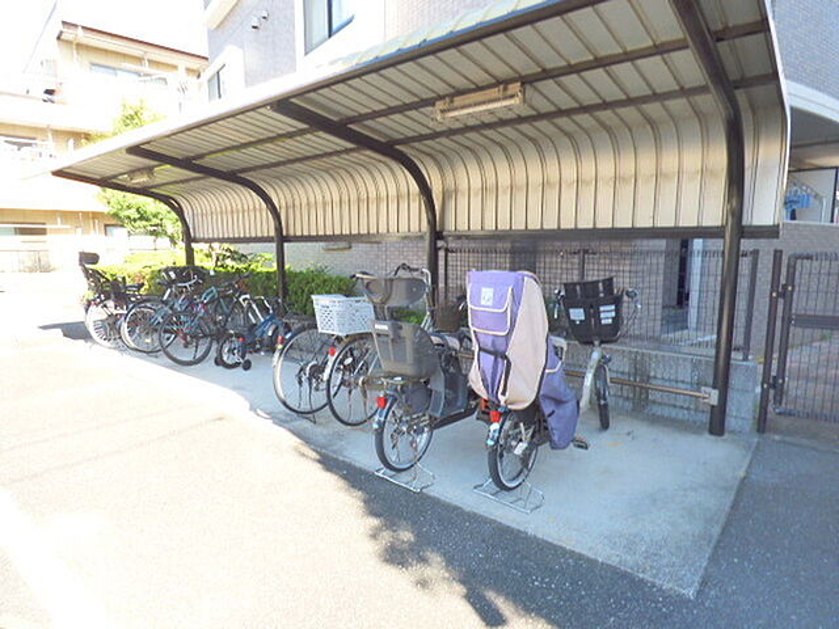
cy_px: 314
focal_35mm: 20
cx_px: 420
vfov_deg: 66.0
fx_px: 485
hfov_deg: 81.7
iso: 400
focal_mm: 3.58
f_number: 5.6
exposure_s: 1/40
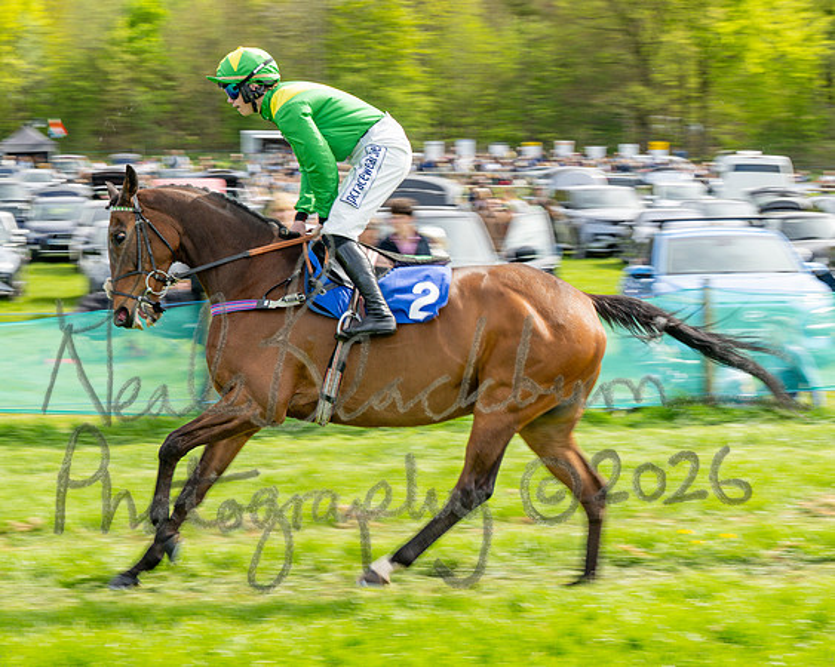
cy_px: 349
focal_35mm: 103
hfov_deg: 18.6
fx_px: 2550
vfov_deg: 14.9
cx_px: 338
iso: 100
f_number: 9
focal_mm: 70
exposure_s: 1/160
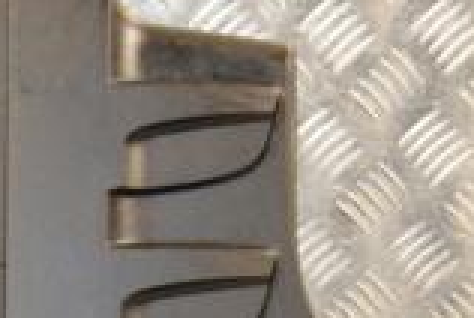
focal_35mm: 159
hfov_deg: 12.4
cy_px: 453
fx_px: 2097
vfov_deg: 8.5
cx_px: -183
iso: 800
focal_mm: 28
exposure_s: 1/125
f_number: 5
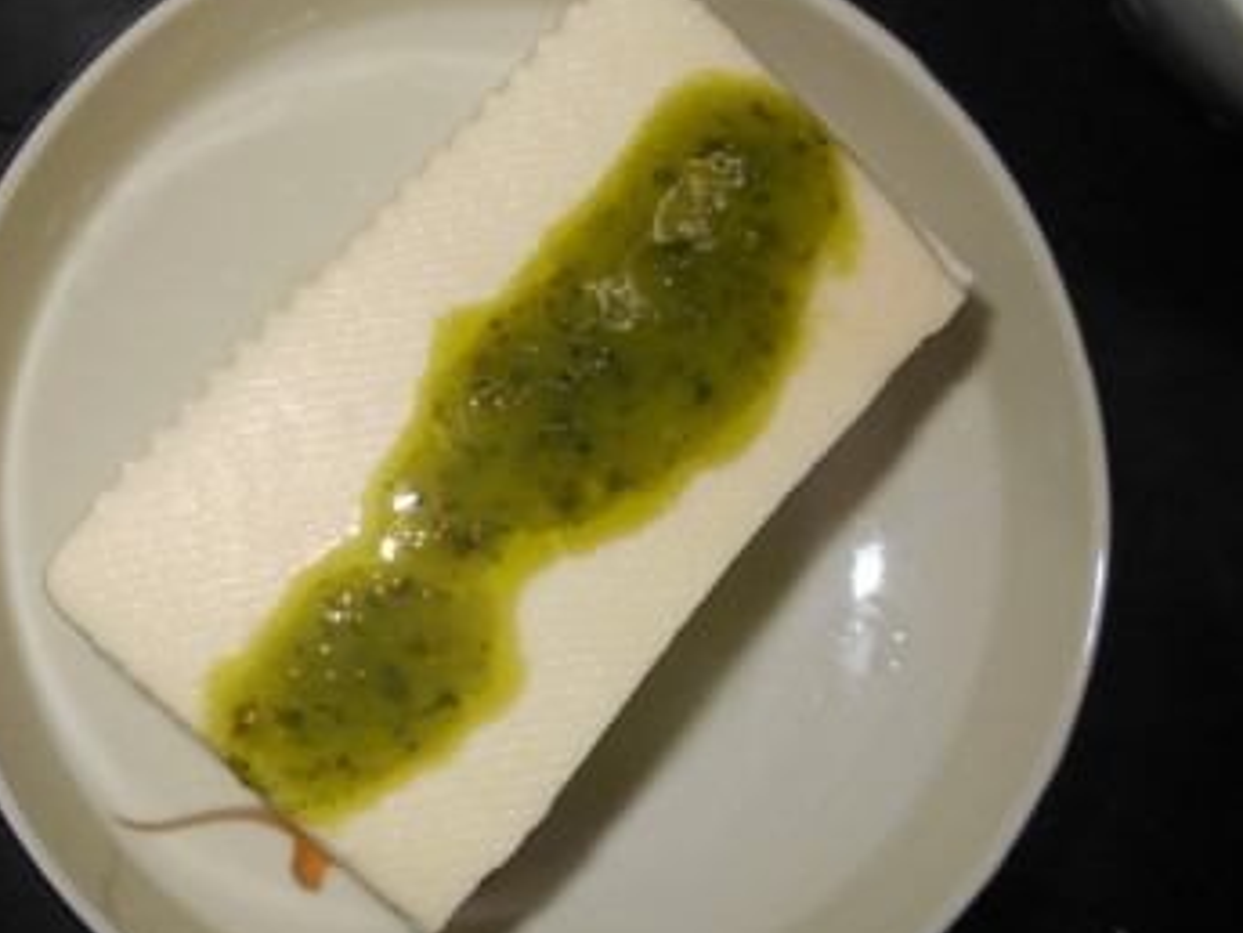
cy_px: 524
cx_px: 484
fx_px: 1221
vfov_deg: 41.7
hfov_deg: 53.5
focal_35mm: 34
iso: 80
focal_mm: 4.6
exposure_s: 1/25
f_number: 8
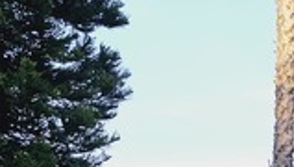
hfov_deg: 19.2
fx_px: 820
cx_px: 350
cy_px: 379
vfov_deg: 10.3
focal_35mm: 105
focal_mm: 5.4
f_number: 1.8
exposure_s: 1/252
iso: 25
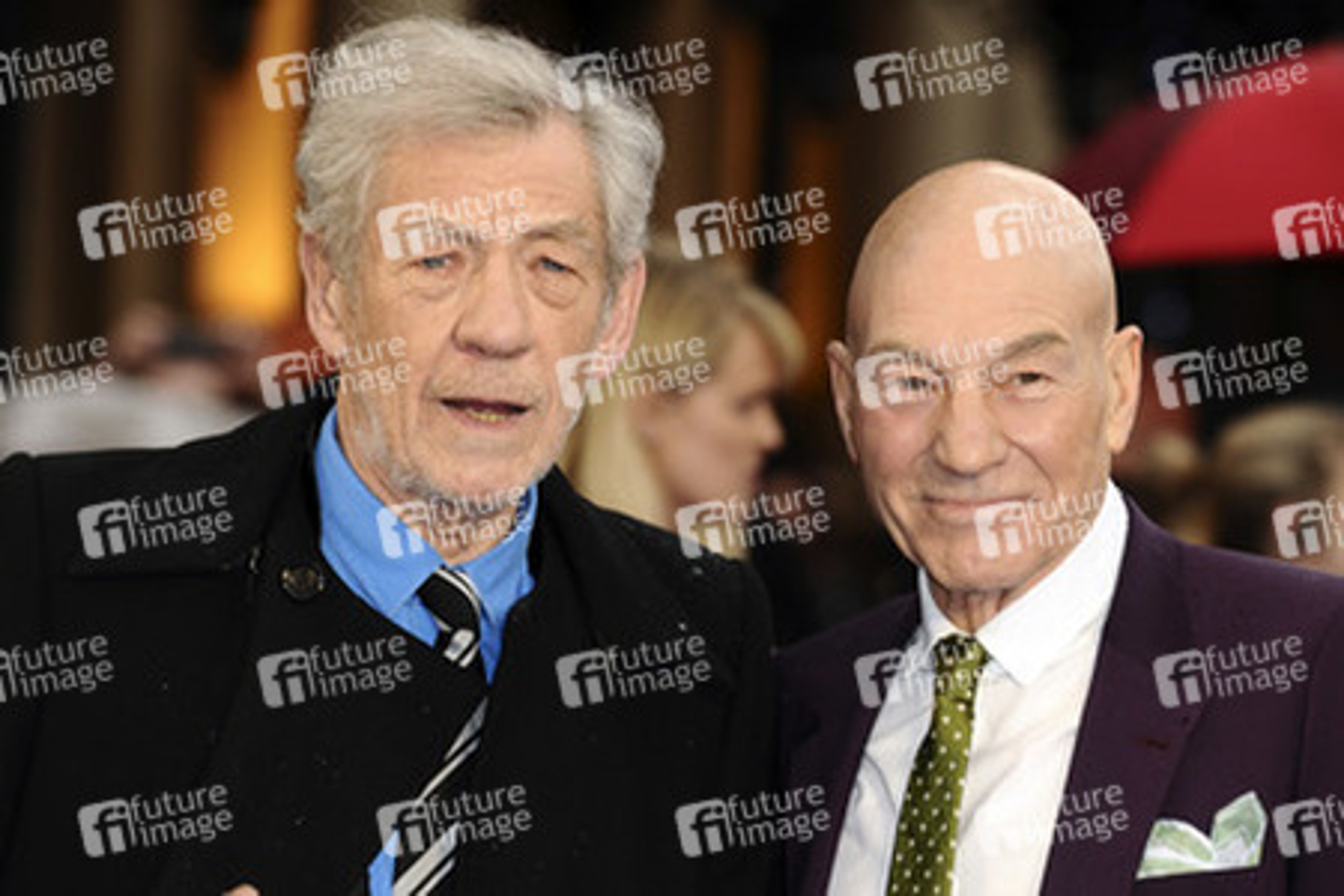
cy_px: 448
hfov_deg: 10.2
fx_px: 7559
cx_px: 672
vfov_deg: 6.8
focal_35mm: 202
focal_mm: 135
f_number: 4.5
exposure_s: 1/160
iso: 320
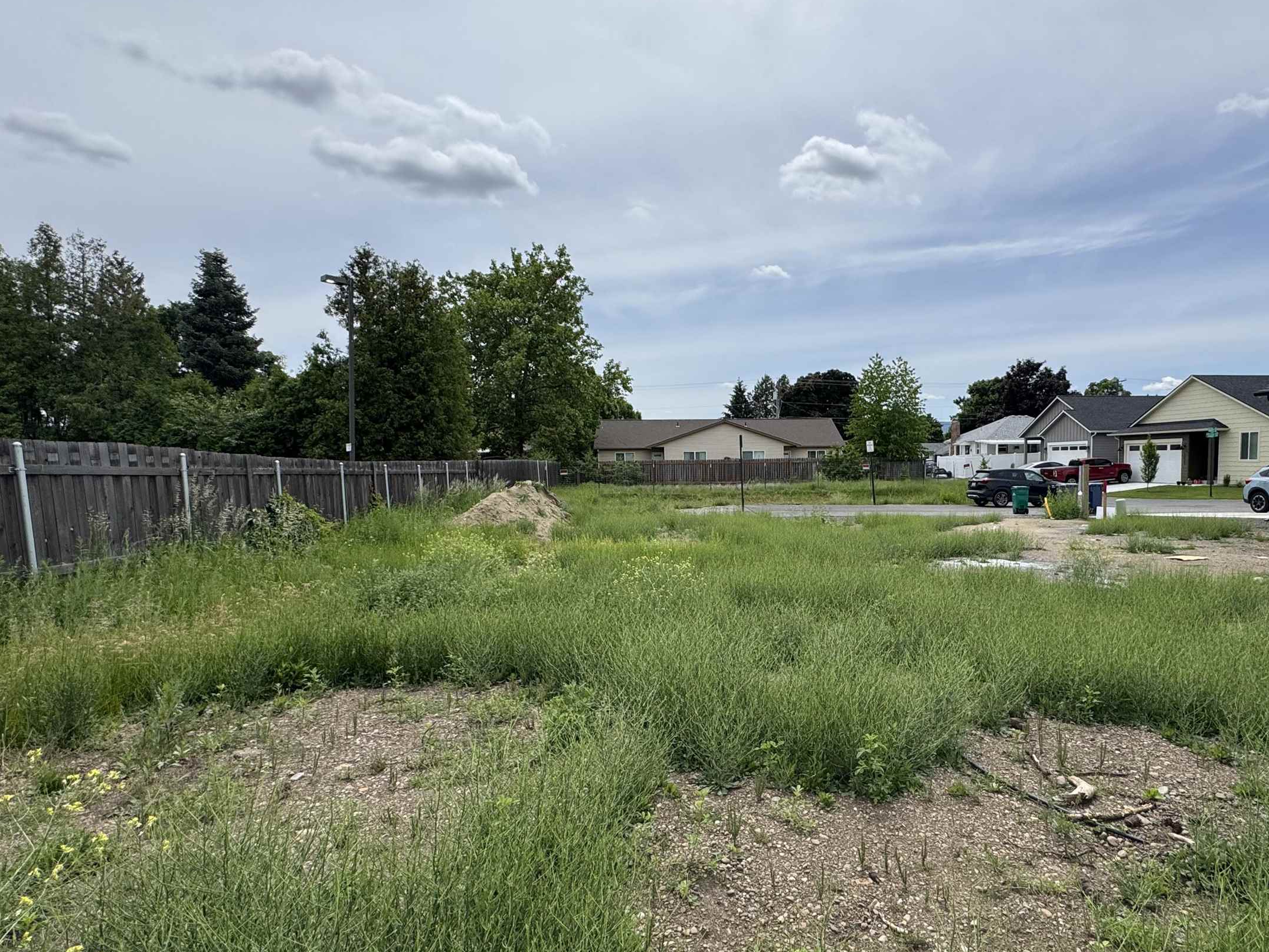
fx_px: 733
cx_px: 736
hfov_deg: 81.1
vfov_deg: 65.9
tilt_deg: -4.0
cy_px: 512
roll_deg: +1.5
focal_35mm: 20
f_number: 2.2
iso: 50
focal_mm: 2.22
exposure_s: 1/2584
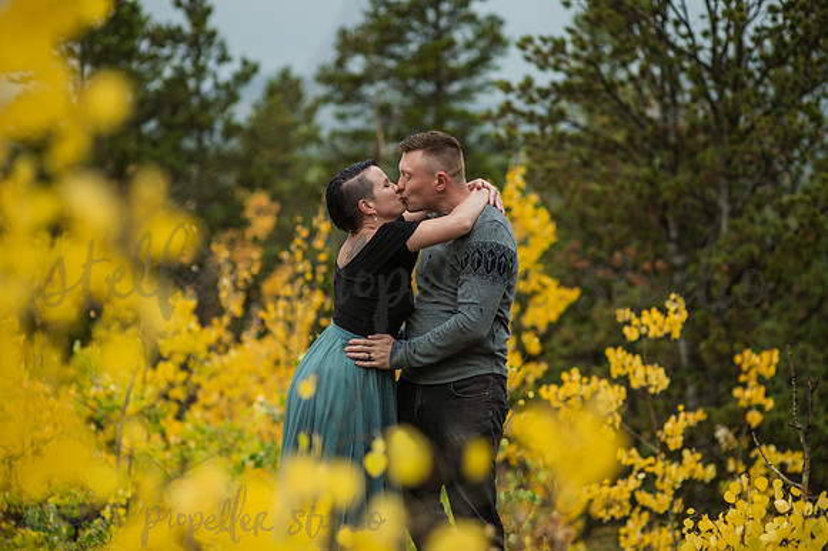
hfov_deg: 23.9
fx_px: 1954
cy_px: 276
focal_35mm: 85
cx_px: 414
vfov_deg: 16.1
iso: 320
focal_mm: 85
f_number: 2.2
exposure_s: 1/320
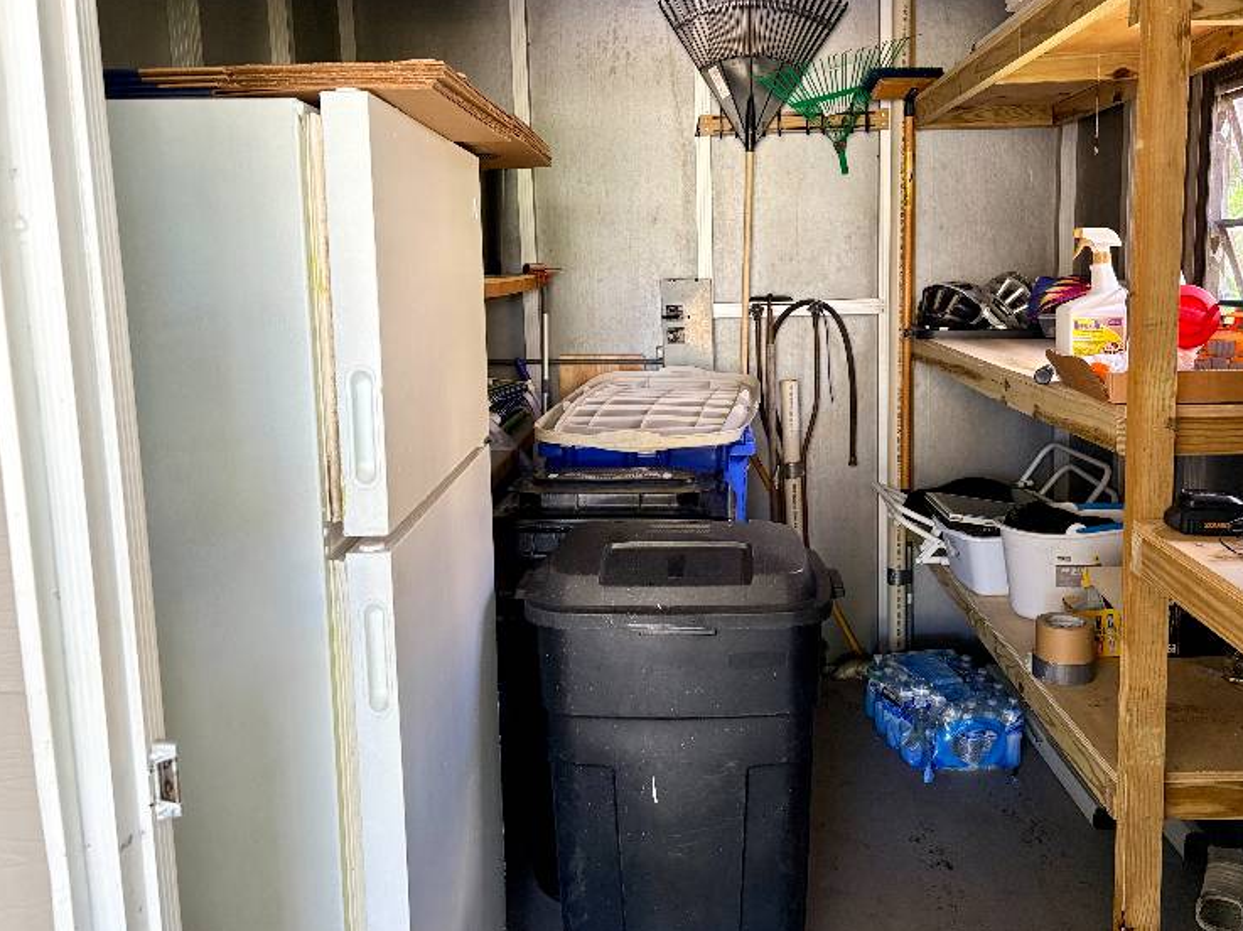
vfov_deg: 46.7
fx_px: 1077
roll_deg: +1.7
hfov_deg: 59.9
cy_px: 409
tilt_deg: -7.2
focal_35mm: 30
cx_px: 683
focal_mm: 5.96
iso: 125
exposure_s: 1/60
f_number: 1.6
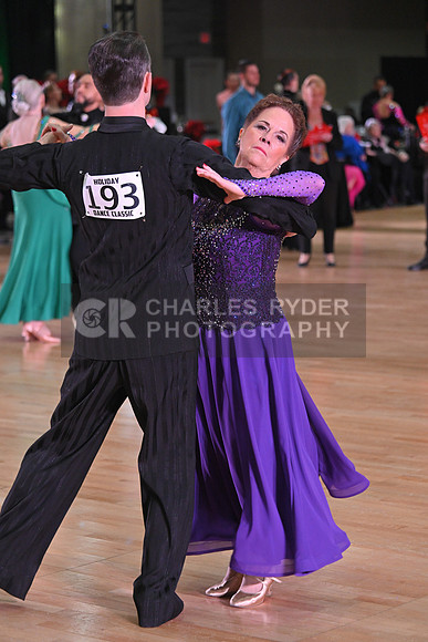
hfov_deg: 12.5
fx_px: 1960
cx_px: 214
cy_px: 321
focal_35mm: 110
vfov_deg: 18.6
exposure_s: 1/320
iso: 2500
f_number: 5
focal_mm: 110
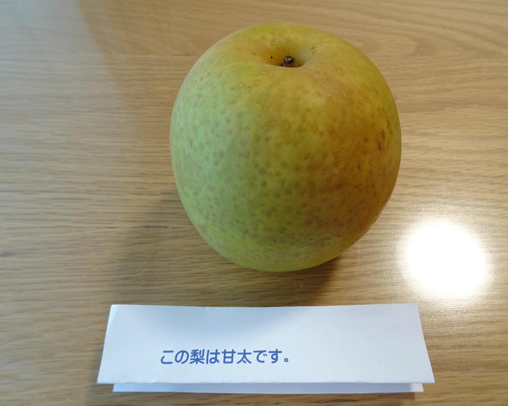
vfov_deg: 54.9
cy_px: 211
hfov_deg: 65.9
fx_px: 391
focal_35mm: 26
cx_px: 281
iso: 100
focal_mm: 4.25
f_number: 3.5
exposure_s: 1/10
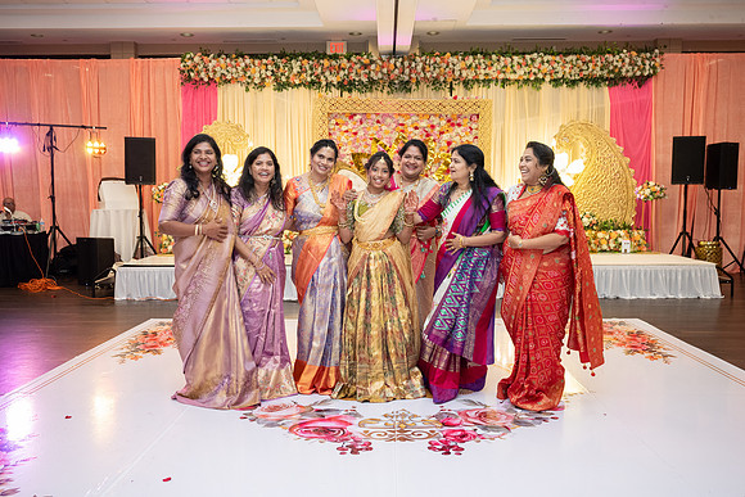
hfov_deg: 59.9
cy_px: 248
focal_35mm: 31
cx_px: 372
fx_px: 646
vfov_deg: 42.1
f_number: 4
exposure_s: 1/160
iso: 1250
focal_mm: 31
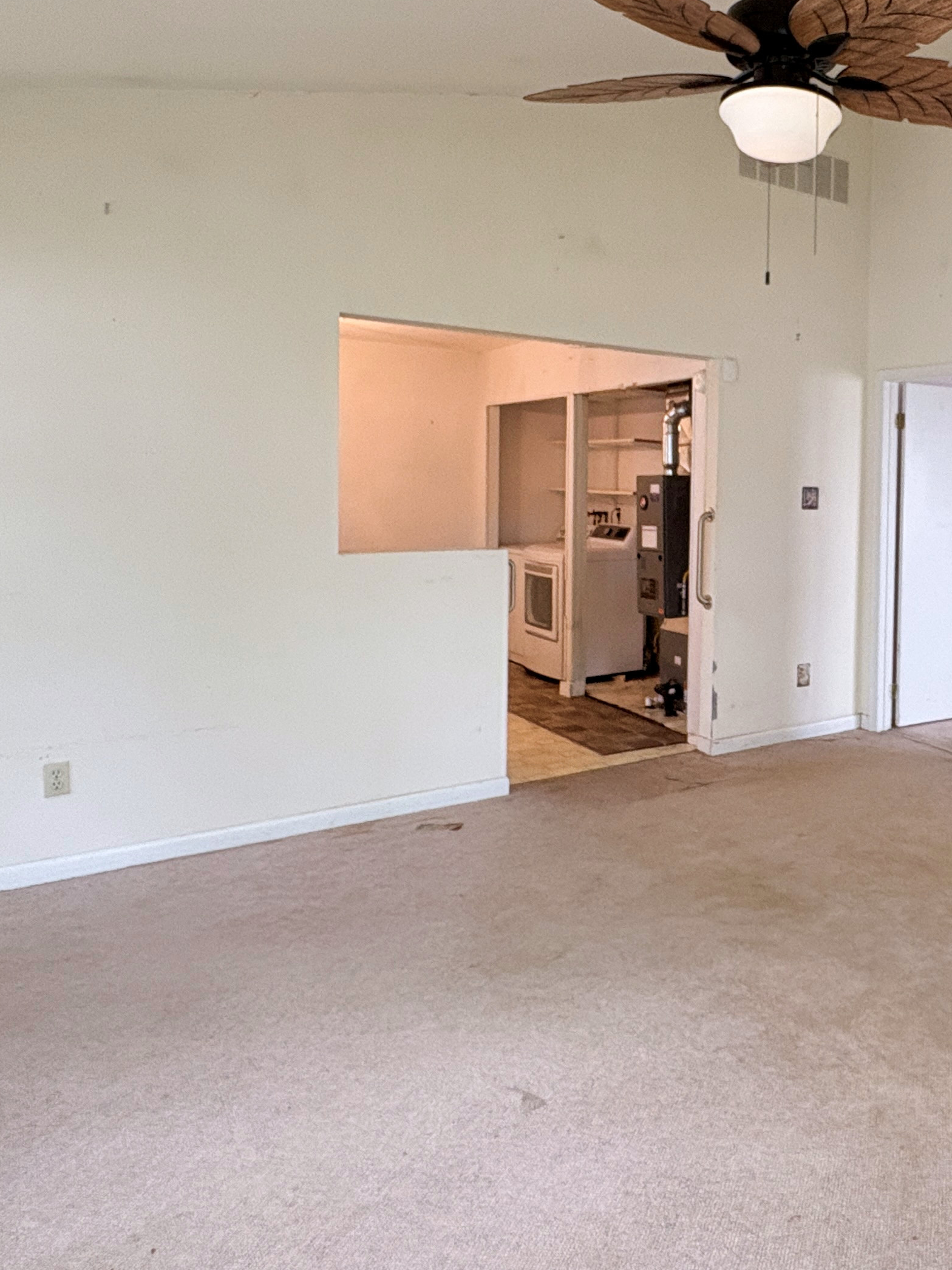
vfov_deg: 64.8
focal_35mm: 27
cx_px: 860
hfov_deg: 46.3
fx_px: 990
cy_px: 511
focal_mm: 2.22
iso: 400
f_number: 2.2
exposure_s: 1/60
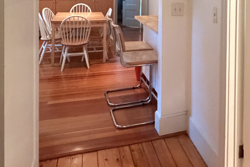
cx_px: 186
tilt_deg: -2.5
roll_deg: -0.3
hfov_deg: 46.8
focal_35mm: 40
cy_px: -11
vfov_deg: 30.3
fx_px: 278
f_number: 2.2
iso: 1250
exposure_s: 1/60
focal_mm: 2.22
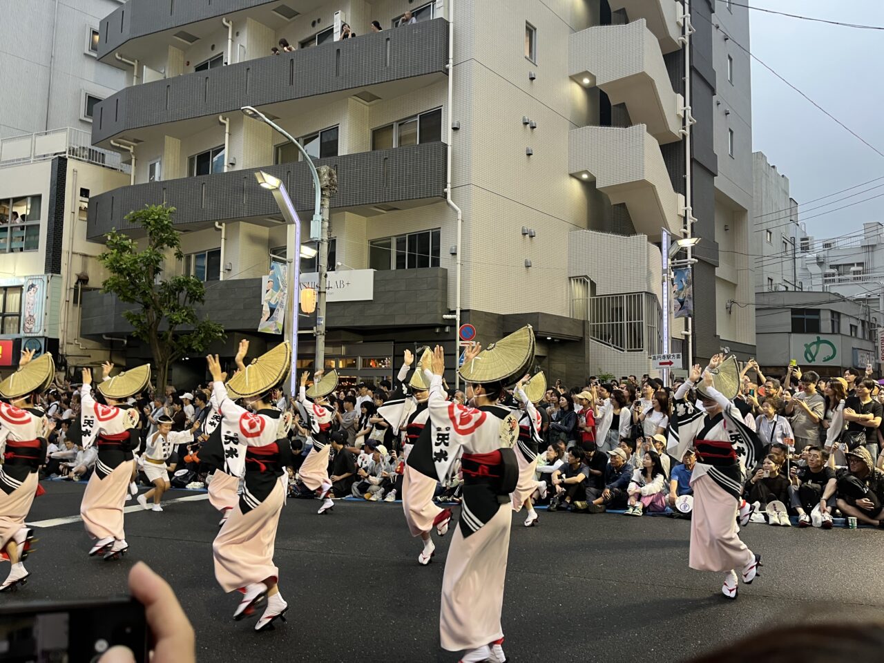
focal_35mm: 26
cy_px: 332
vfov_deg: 53.1
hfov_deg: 67.3
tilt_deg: +5.1
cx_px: 442
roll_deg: -1.1
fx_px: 664
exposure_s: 1/50
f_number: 1.6
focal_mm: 5.1
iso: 80
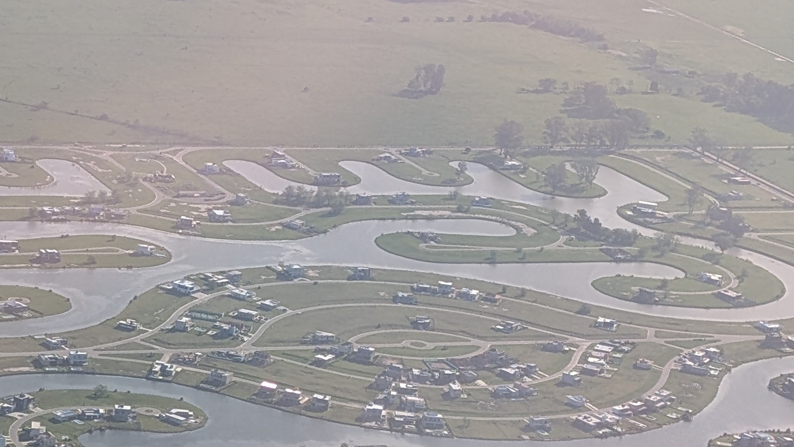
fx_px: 2653
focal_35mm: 126
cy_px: 322
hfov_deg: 16.9
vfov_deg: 9.6
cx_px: 159
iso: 21
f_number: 1.68
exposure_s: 1/749
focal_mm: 6.9
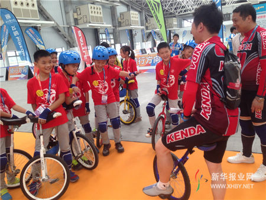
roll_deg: +6.0
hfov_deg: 55.3
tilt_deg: -11.7
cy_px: 100
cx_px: 133
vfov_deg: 43.0
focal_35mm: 33
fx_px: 254
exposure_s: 1/120
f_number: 2.4
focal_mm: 4.12
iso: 64
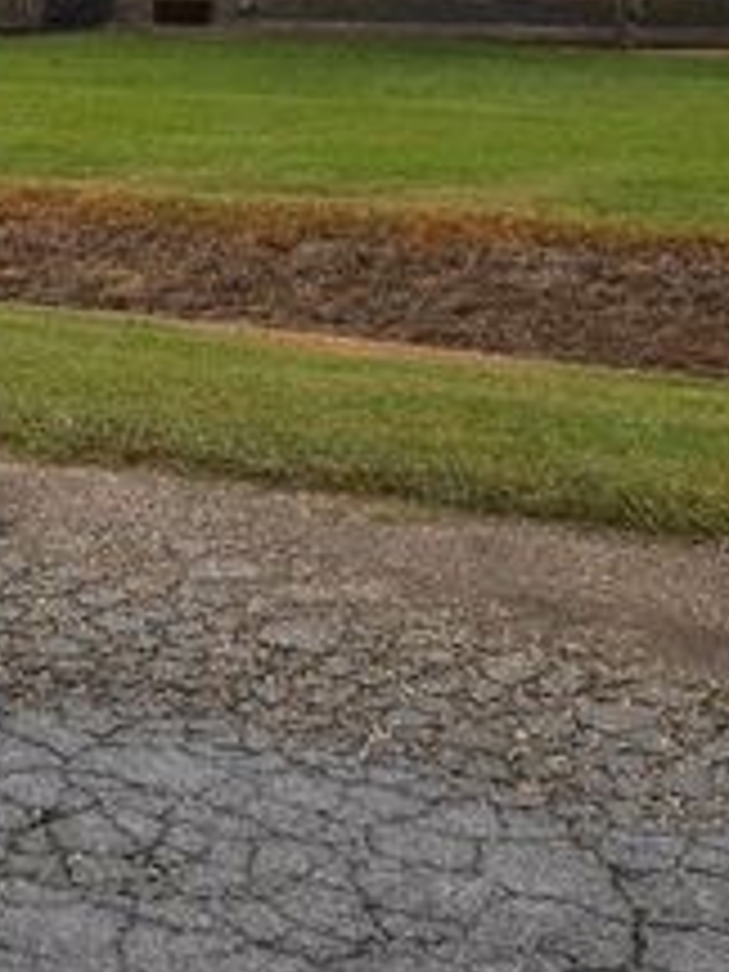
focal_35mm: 71
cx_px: -90
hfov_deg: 19.7
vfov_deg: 26.2
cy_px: 47
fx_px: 1994
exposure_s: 1/957
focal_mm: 5.4
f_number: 1.8
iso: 80
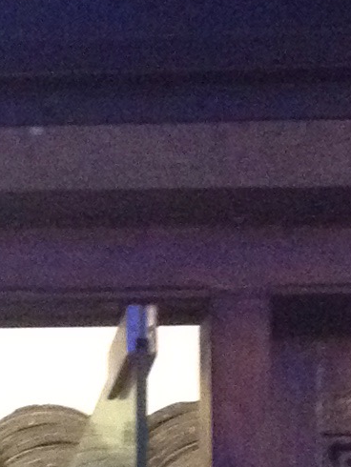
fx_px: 3147
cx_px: -628
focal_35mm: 233
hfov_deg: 6.0
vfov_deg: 8.3
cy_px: 733
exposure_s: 1/20
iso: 400
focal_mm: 4.28
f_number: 2.4
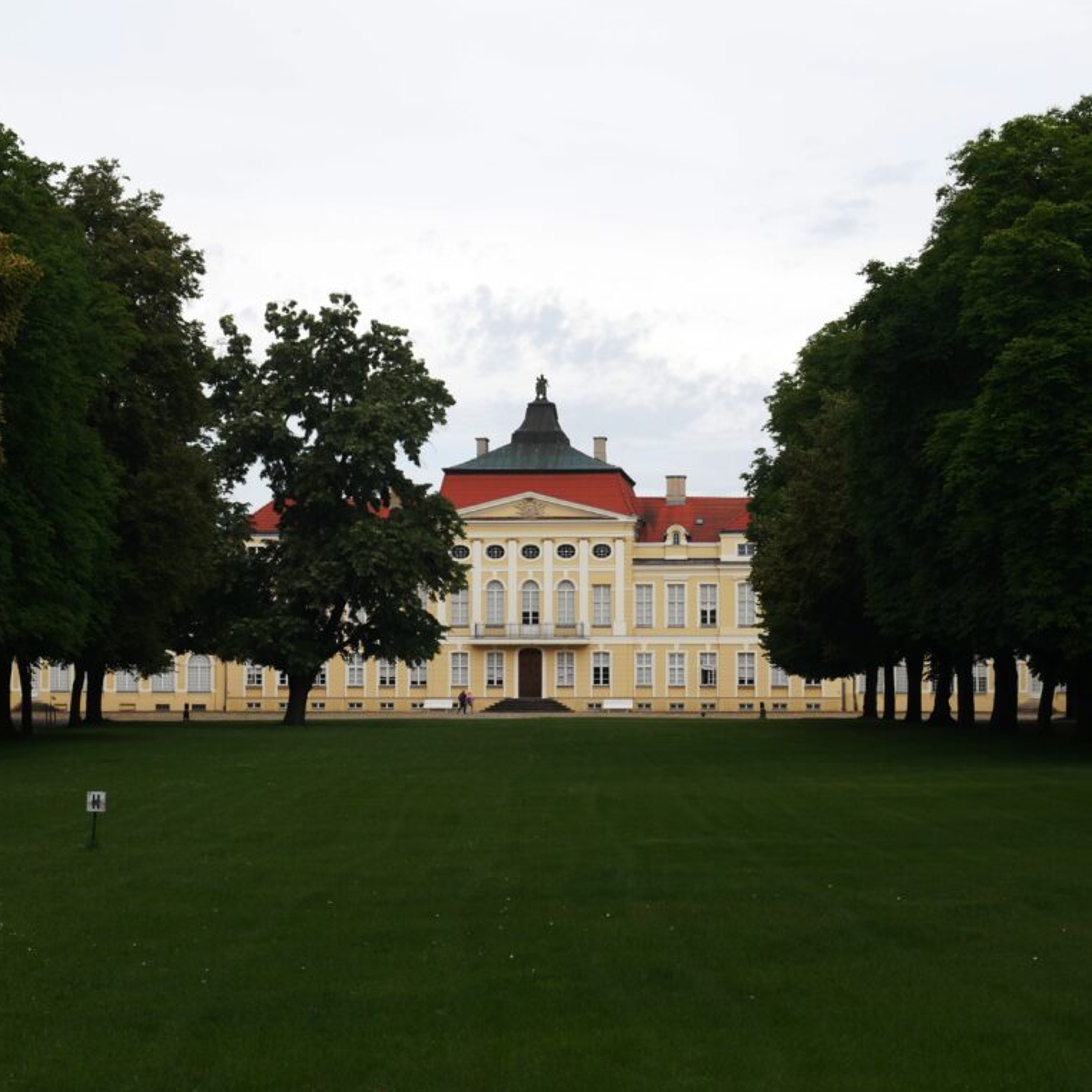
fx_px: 2712
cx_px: 508
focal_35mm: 76
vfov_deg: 22.8
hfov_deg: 22.8
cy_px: 546
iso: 200
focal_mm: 32
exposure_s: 1/250
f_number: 7.1
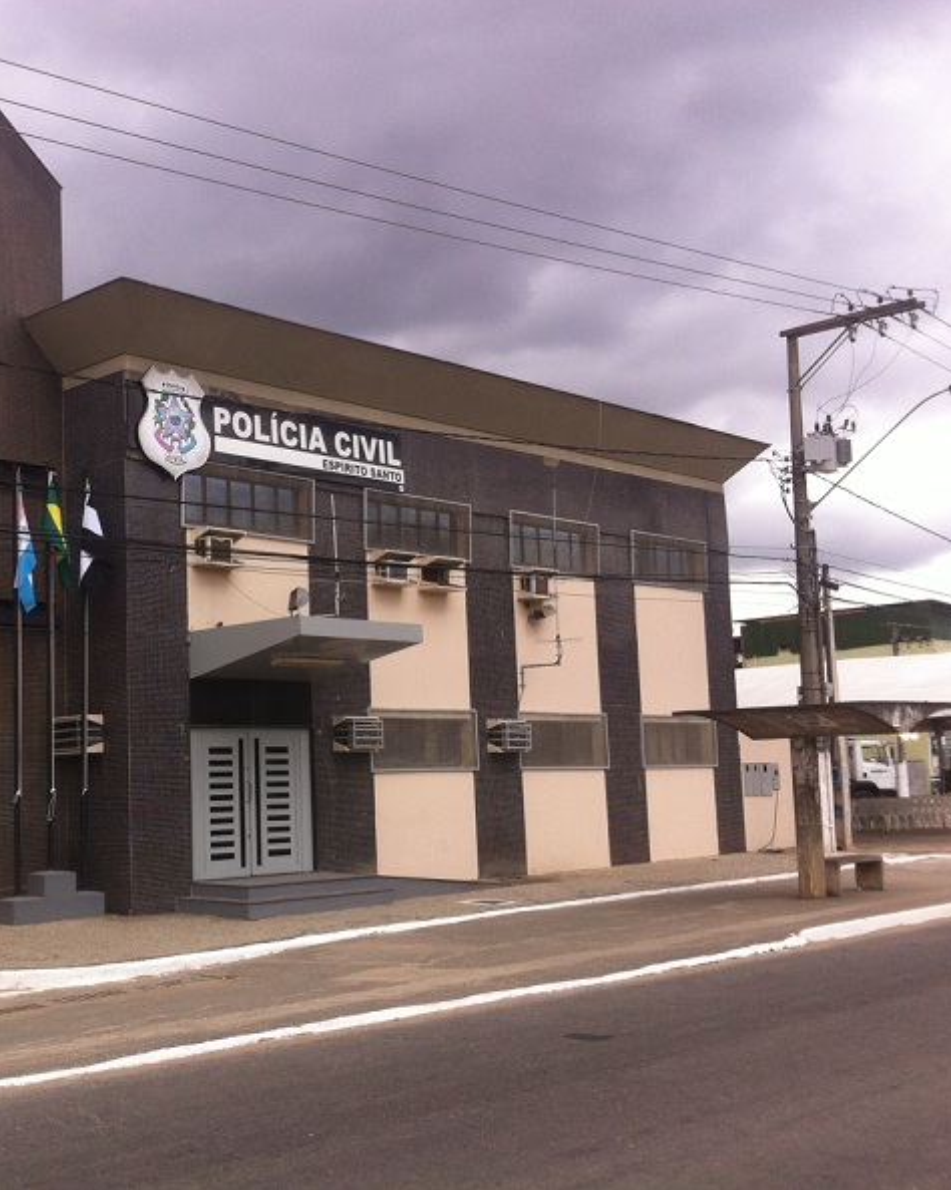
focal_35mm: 46
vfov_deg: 40.3
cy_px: 593
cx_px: 191
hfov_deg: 31.9
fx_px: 1619
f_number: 2.8
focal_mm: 3.85
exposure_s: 1/437
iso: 80
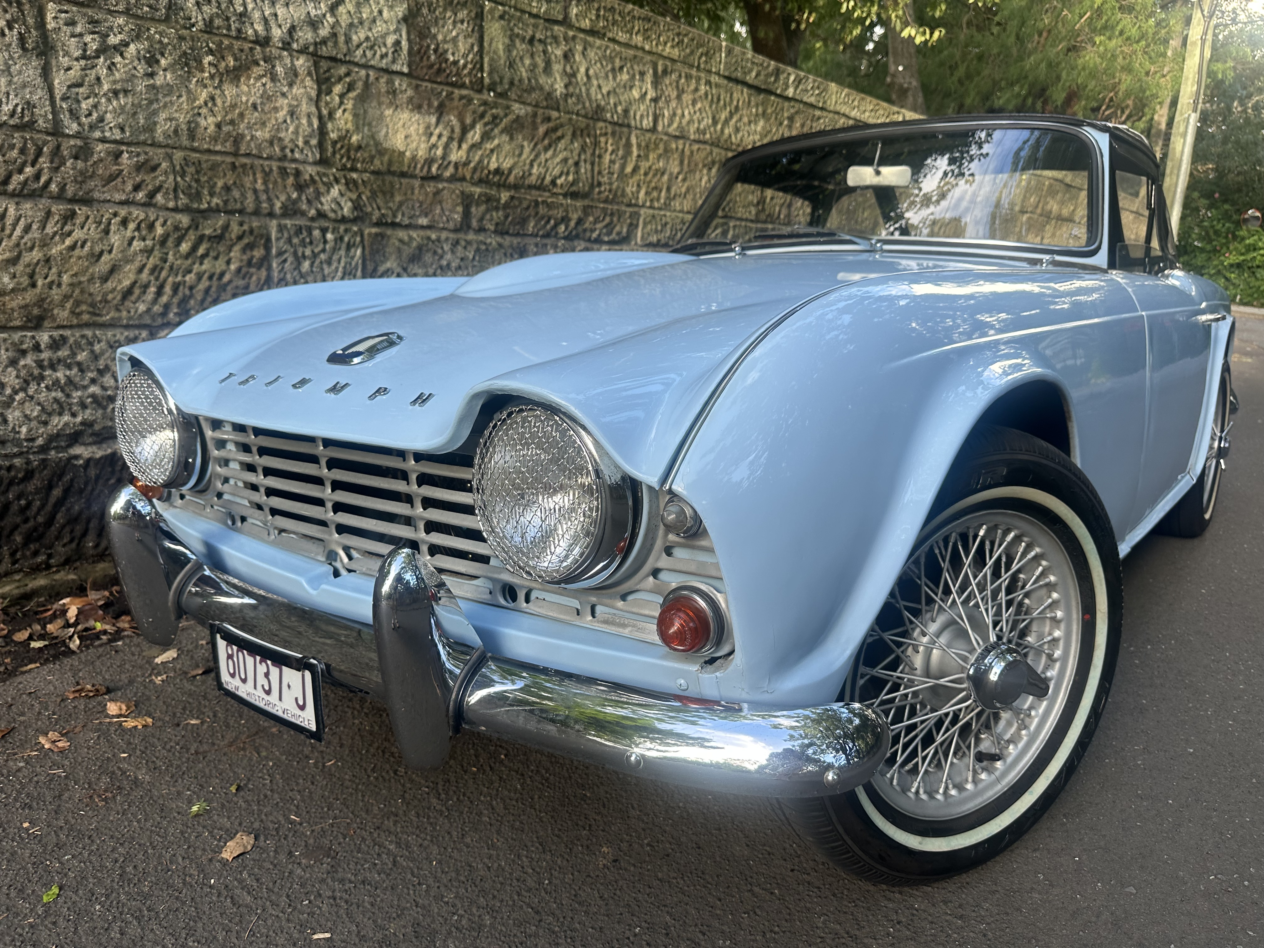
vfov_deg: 56.8
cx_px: 632
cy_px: 474
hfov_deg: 71.6
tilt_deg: -14.3
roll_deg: -3.3
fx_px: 876
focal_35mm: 24
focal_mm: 6.86
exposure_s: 1/327
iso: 80
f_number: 1.78
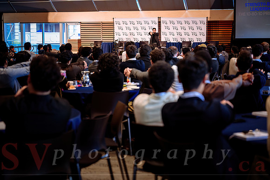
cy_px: 90
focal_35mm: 70
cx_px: 135
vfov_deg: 19.5
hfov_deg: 28.8
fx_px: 525
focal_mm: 70
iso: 500
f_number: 2.8
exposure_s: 1/100
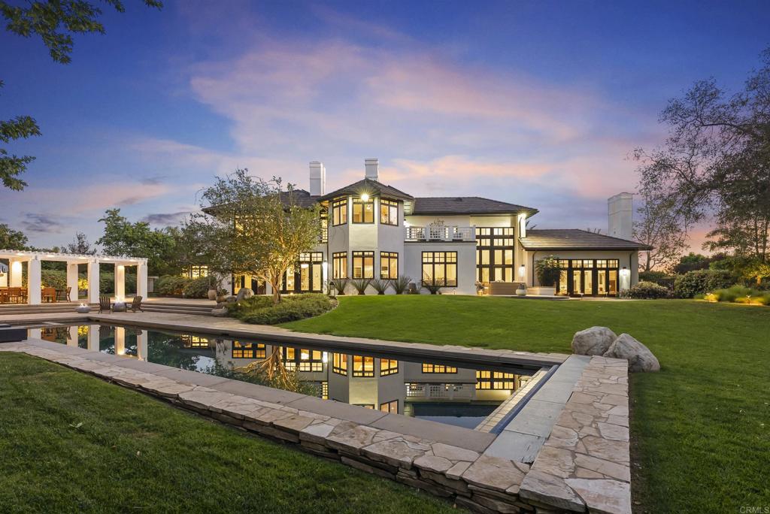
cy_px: 257
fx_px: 364
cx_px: 385
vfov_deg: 70.5
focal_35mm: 17
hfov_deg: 93.2
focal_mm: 17
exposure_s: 1.3
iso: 800
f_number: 7.1
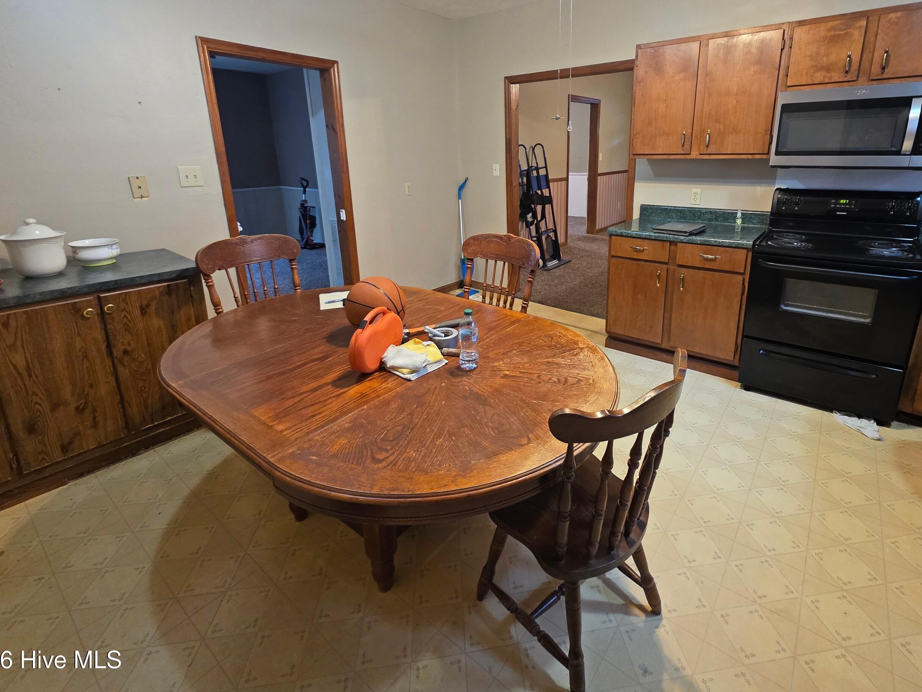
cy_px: 273
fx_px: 426
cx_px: 508
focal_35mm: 16
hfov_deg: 94.2
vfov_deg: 77.1
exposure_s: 1/60
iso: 500
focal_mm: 2.2
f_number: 1.9
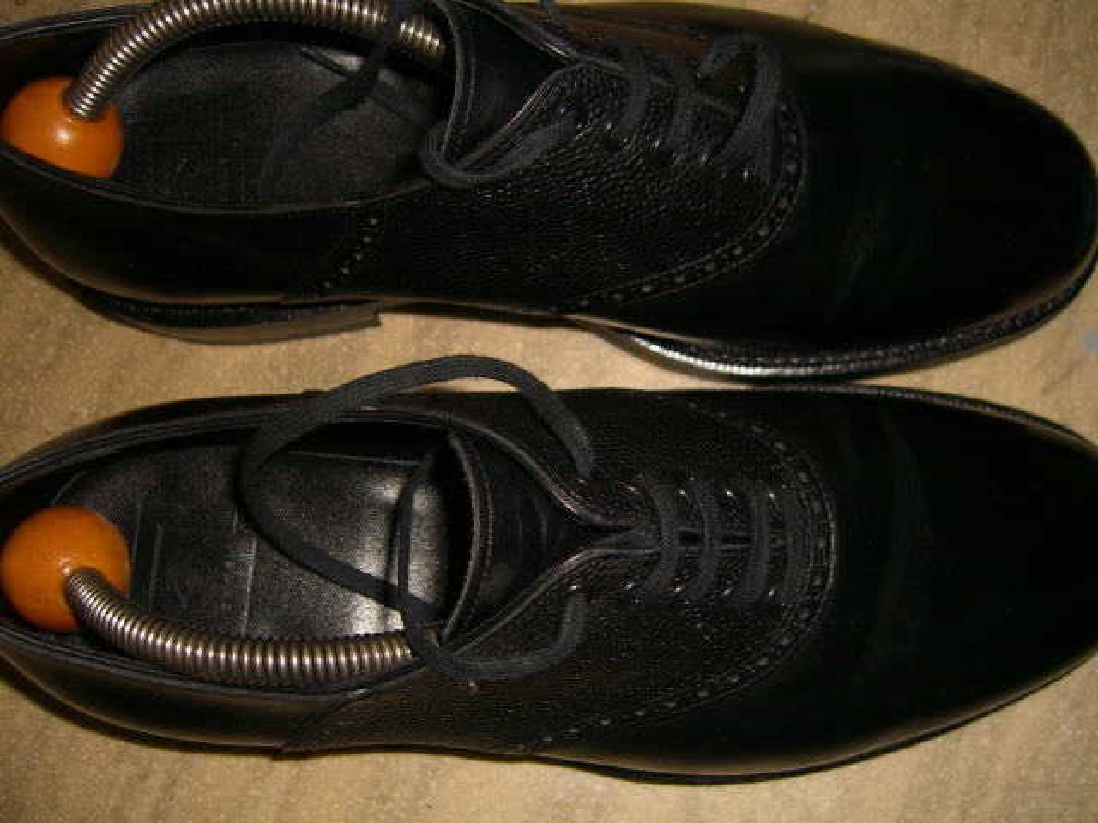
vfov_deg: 37.7
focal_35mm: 38
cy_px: 412
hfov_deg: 49.0
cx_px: 549
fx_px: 1205
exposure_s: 1/60
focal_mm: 7.9
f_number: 2.8
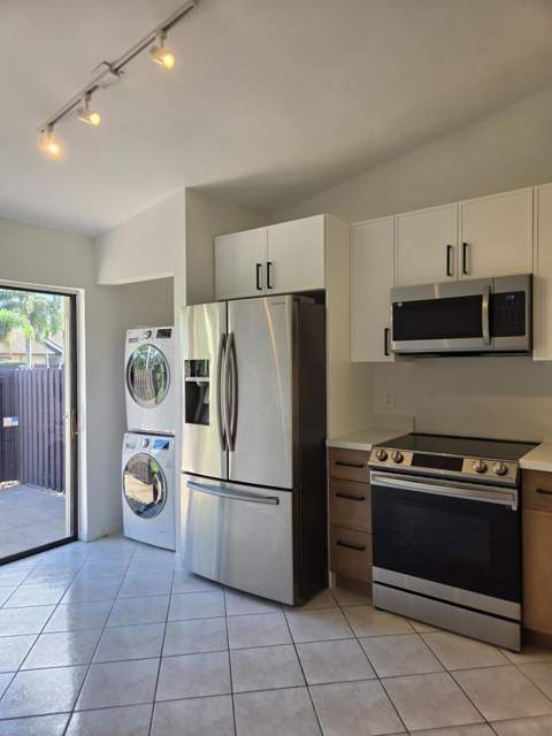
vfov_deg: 73.9
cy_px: 368
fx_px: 489
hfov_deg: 58.9
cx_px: 276
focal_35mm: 23
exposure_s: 1/120
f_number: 1.8
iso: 40
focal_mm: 5.4
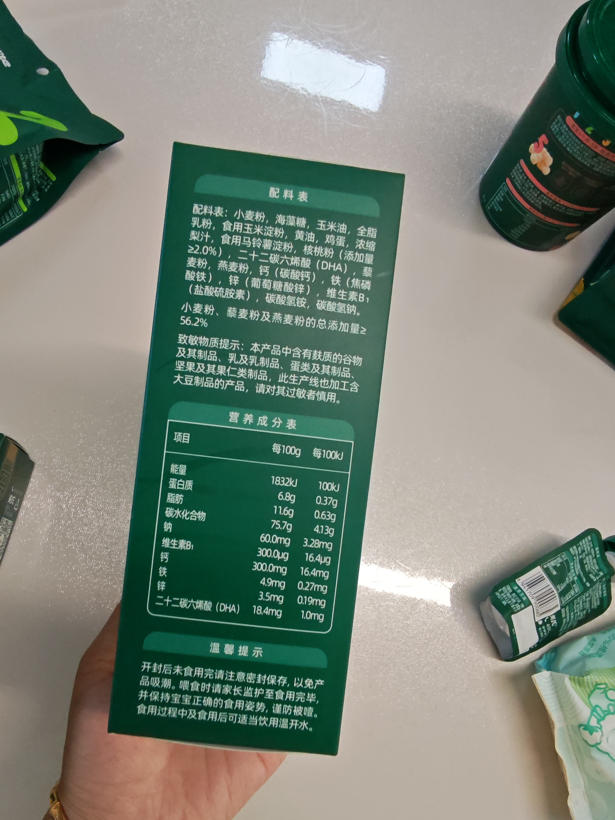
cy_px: 410
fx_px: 379
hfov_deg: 78.1
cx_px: 308
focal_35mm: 16
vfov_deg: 94.5
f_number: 2.2
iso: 125
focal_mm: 1.96
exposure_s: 1/50
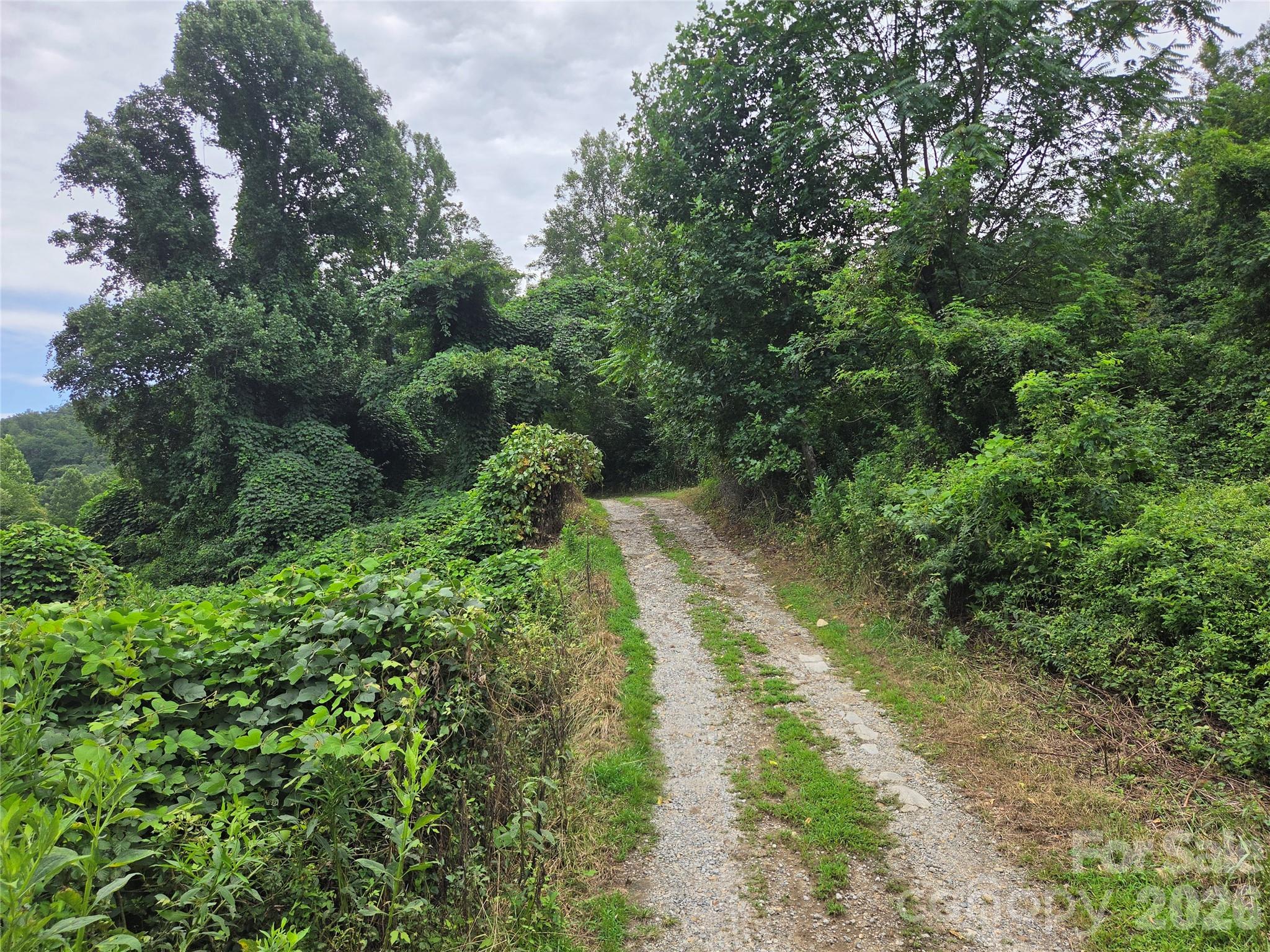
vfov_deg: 58.9
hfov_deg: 73.9
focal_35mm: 23
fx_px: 844
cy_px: 476
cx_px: 635
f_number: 1.8
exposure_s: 1/4542
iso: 80
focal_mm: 5.4
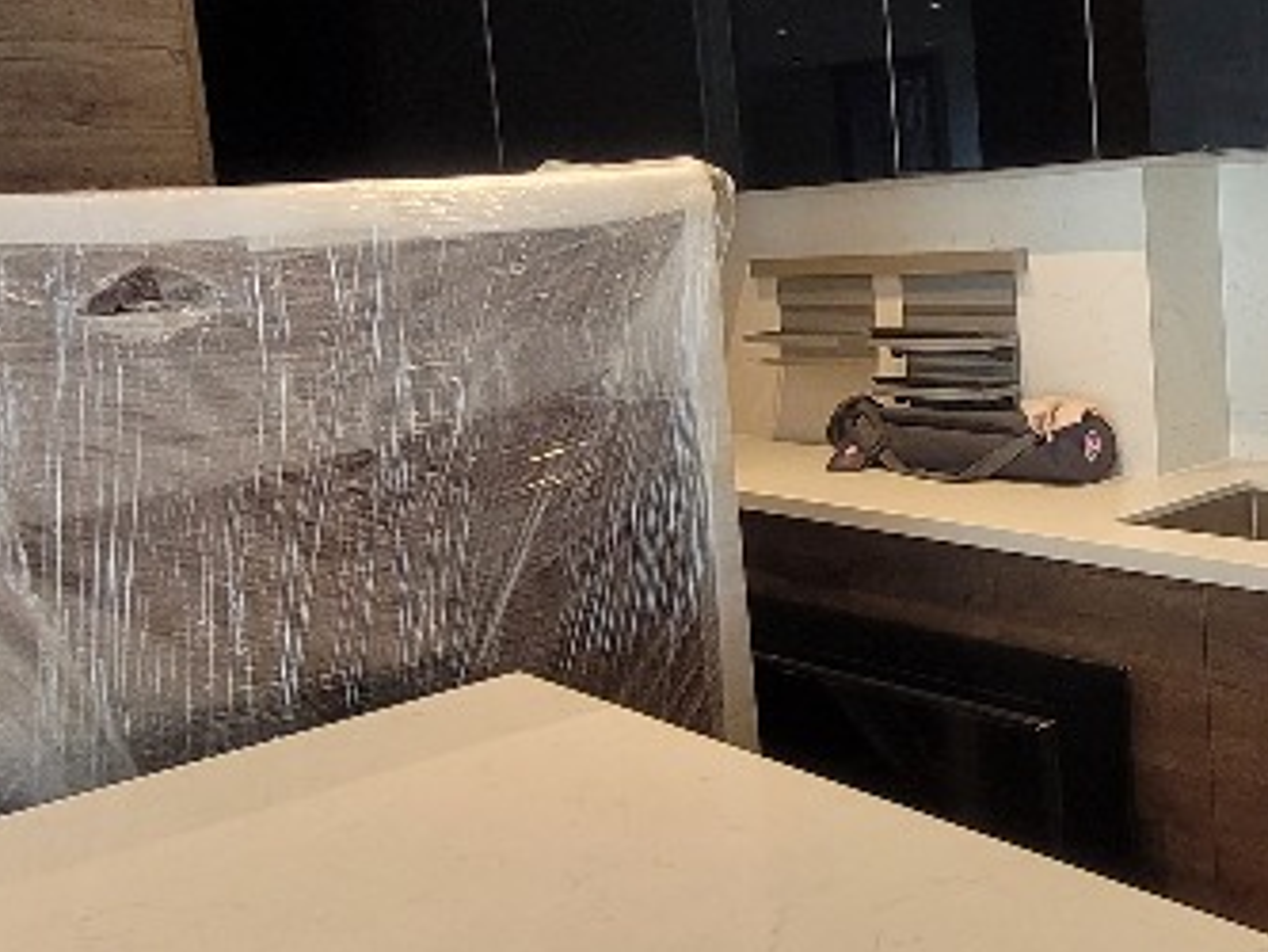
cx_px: 1093
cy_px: 377
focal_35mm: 39
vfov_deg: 36.7
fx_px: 1429
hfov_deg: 44.4
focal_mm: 1.74
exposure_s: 1/50
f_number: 2.2
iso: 200
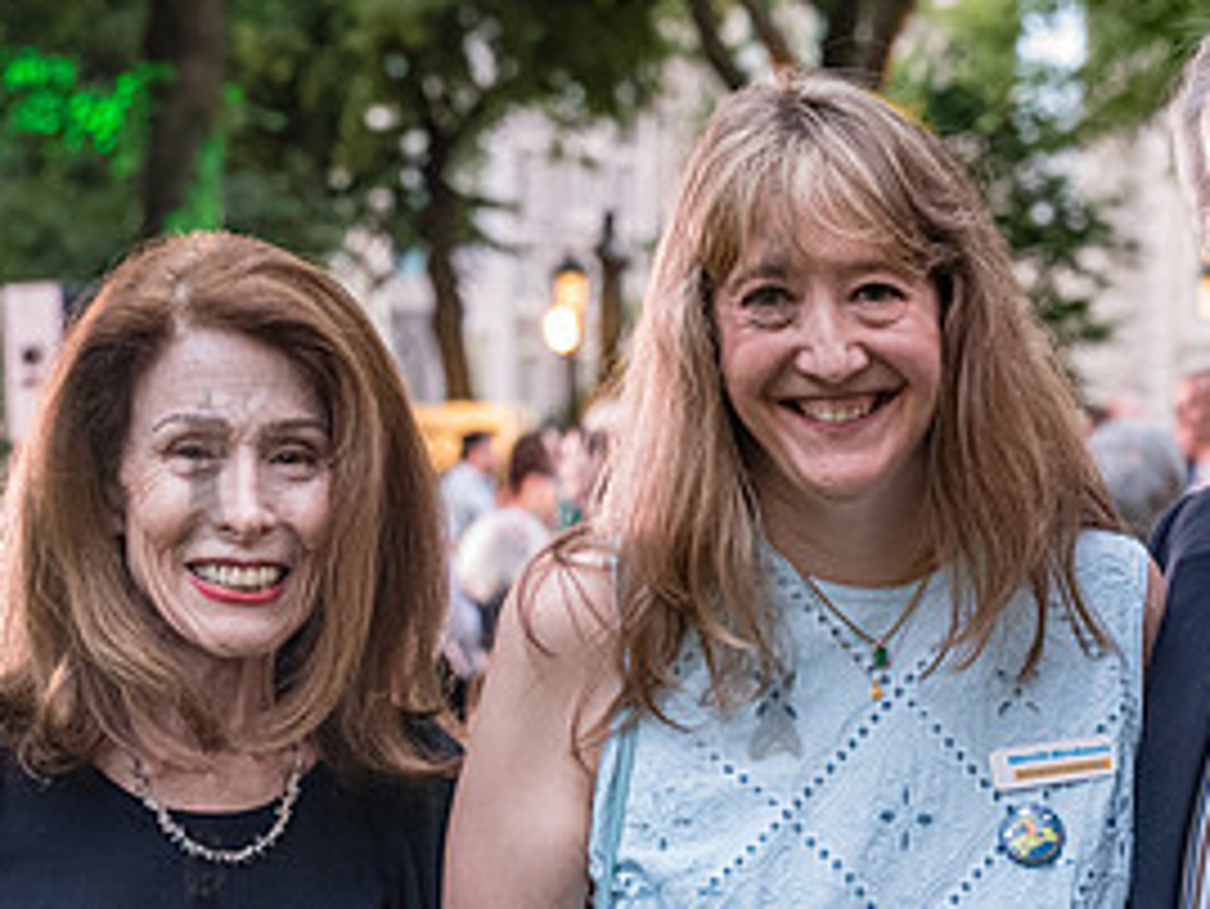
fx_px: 3847
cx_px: 829
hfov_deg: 17.8
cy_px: 786
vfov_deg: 13.4
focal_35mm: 110
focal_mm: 48
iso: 6400
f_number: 4
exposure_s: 1/40
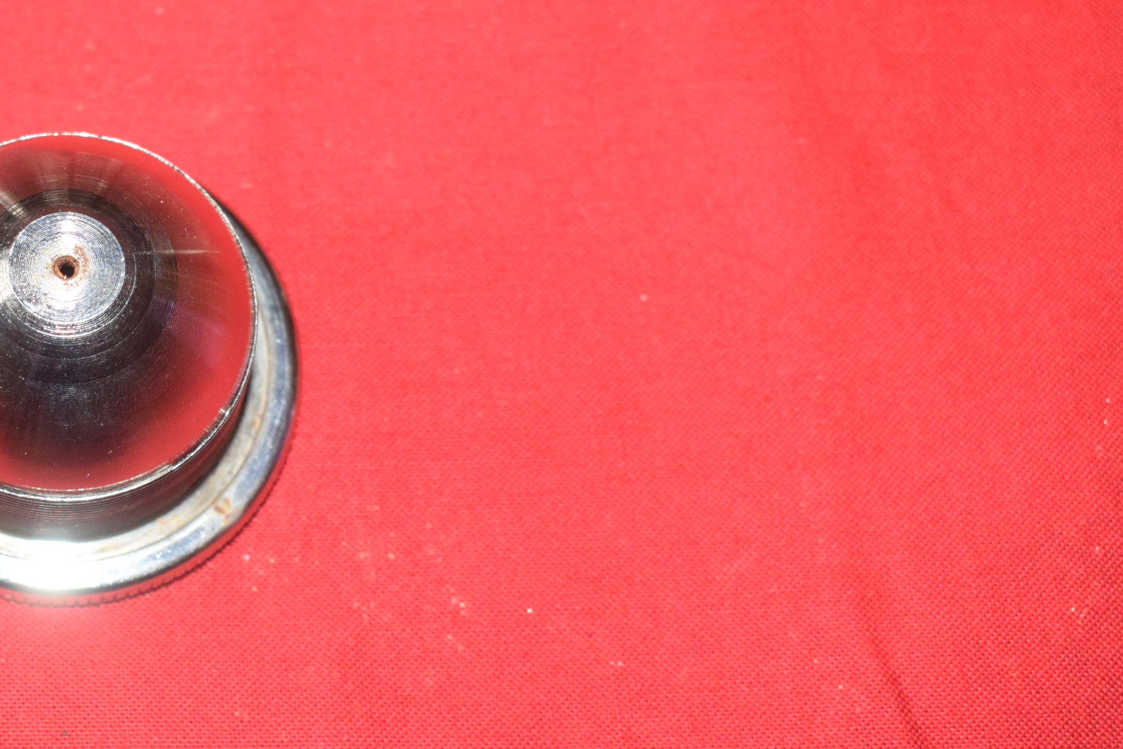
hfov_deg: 24.8
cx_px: 98
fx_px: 2466
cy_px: 344
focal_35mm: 79
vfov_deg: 17.3
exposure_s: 1/160
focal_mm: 25
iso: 1000
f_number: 5.6
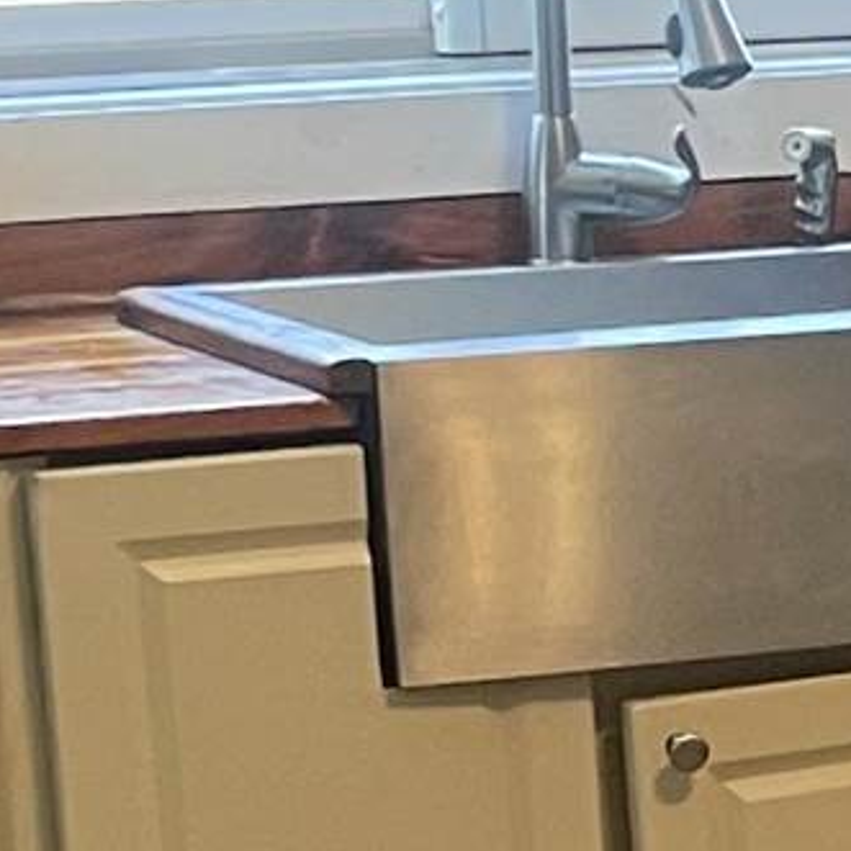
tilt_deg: -13.6
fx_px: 5924
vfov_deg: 8.2
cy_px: 954
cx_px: 1951
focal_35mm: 213
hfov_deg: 7.7
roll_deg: -1.5
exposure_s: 1/60
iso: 160
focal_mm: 5.1
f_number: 1.6
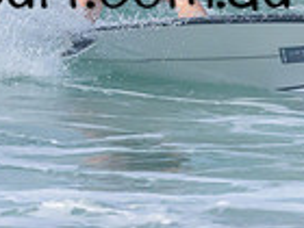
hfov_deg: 0.8
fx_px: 22746
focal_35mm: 2590
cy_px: -129
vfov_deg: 0.6
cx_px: 109
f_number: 10
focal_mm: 500
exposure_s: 1/2000
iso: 800
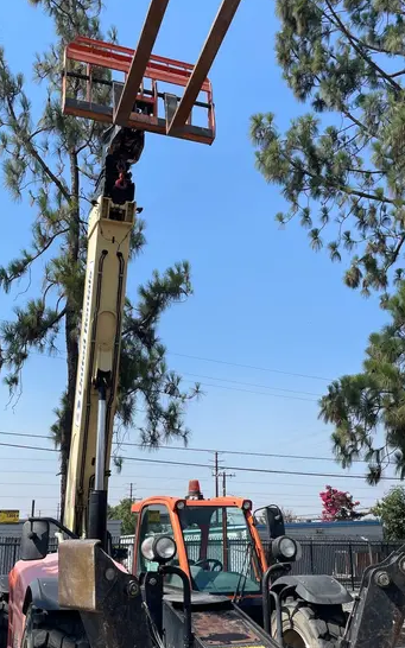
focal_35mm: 37
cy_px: 380
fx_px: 654
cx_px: 202
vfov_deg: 52.5
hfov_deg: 34.4
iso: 32
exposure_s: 1/3125
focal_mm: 4.2
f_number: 1.6
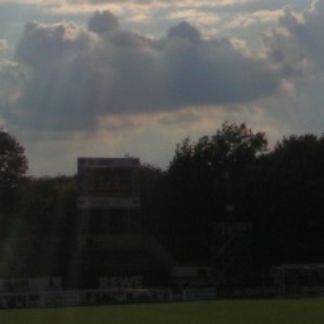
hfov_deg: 13.0
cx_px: 367
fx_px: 1387
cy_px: -68
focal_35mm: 131
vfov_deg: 13.0
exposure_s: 1/1000
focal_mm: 5.8
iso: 50
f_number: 8
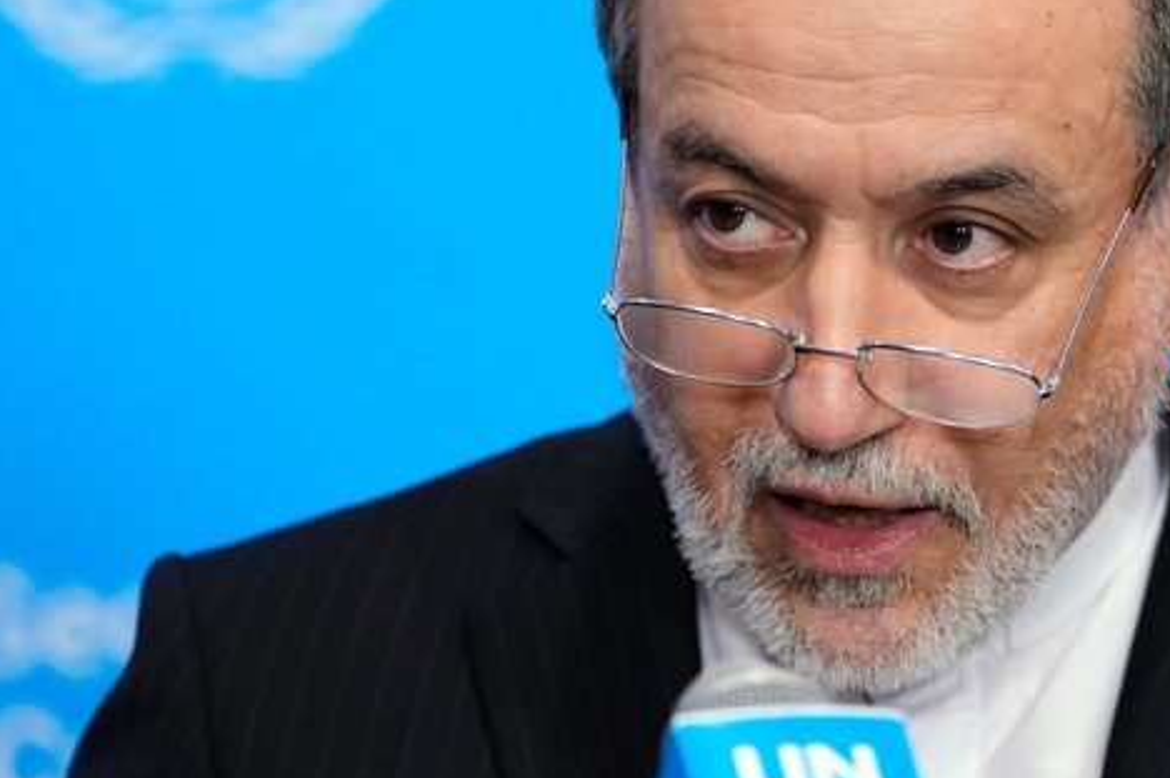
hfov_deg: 4.7
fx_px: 14220
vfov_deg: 3.1
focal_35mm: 438
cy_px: 240
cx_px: 915
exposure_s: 1/250
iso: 2000
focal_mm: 200
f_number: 2.8
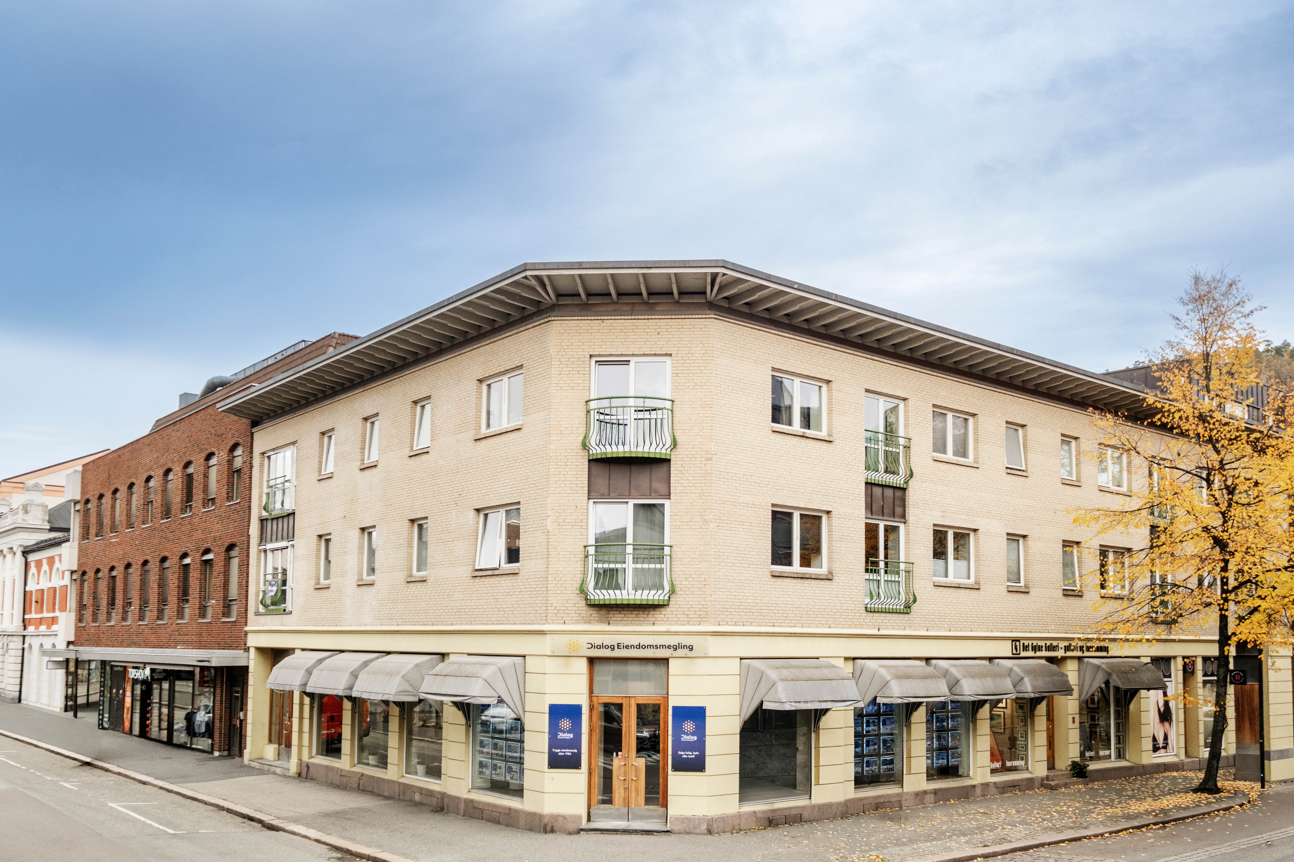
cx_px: 647
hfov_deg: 57.2
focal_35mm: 33
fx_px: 1186
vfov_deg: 40.0
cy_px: 431
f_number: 5.6
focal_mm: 21.9
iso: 400
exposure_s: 1/500
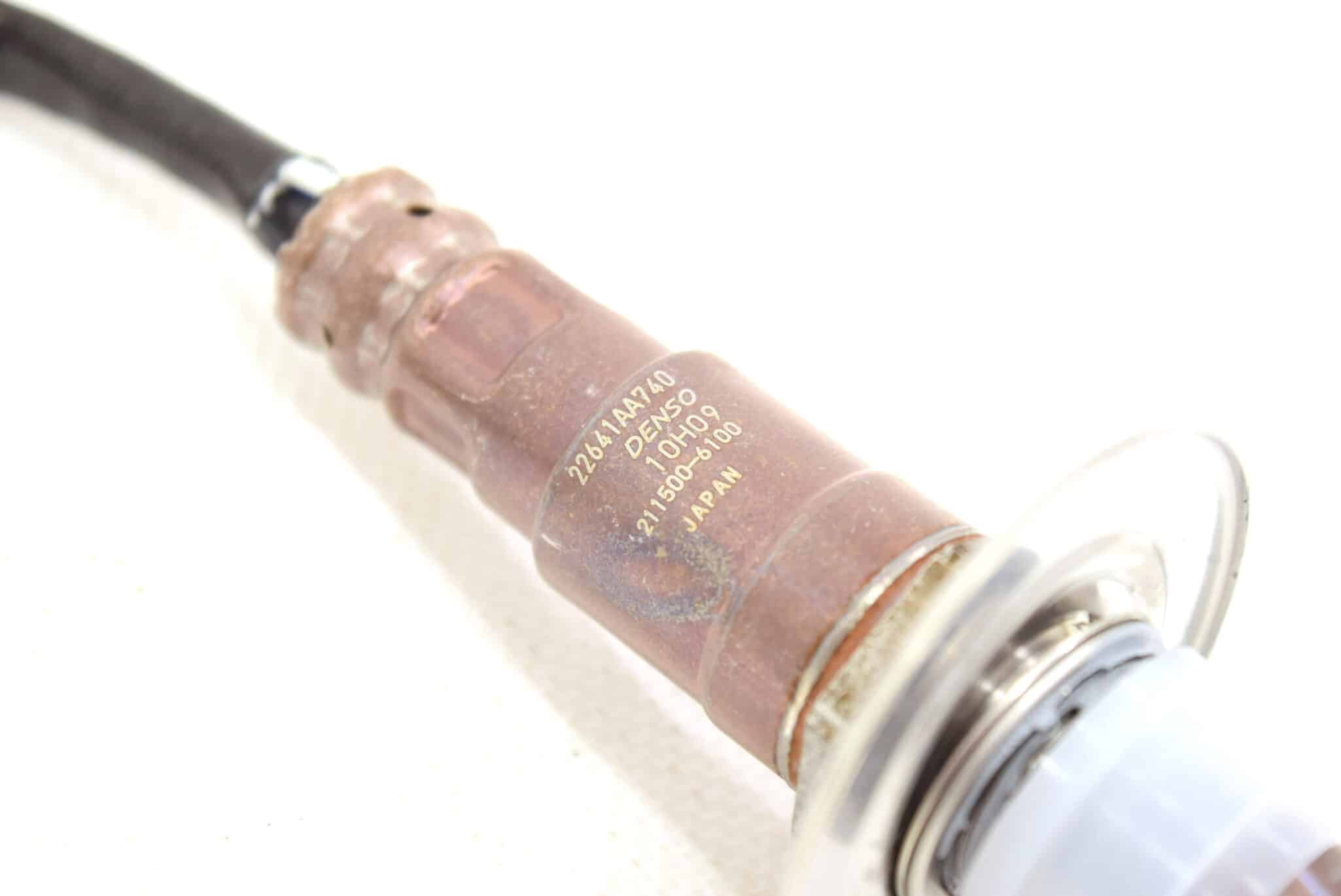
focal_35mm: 82
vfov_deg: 16.6
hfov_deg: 24.6
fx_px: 3075
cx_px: 670
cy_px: 448
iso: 400
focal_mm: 55
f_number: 5.6
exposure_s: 1/80
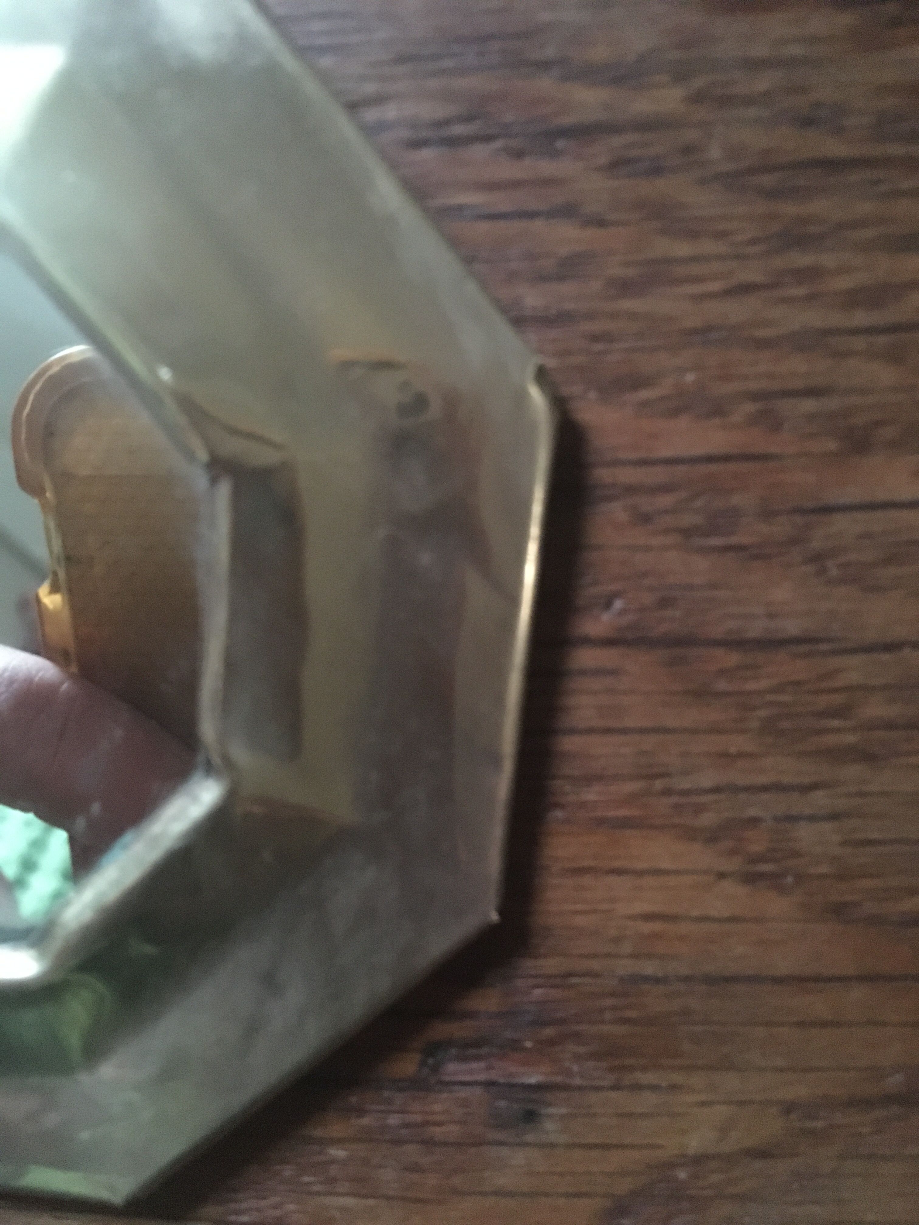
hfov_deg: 48.2
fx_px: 1027
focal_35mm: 29
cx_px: 460
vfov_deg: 61.7
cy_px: 612
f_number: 2.2
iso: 800
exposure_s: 1/17
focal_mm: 4.15
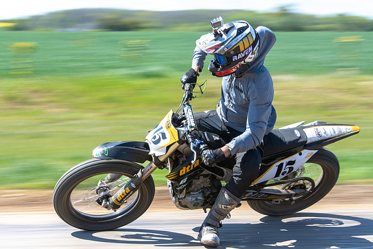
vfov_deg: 9.6
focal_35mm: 142
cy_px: 124
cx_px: 186
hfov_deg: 14.4
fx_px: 1477
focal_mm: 95
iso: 200
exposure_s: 1/160
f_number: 8
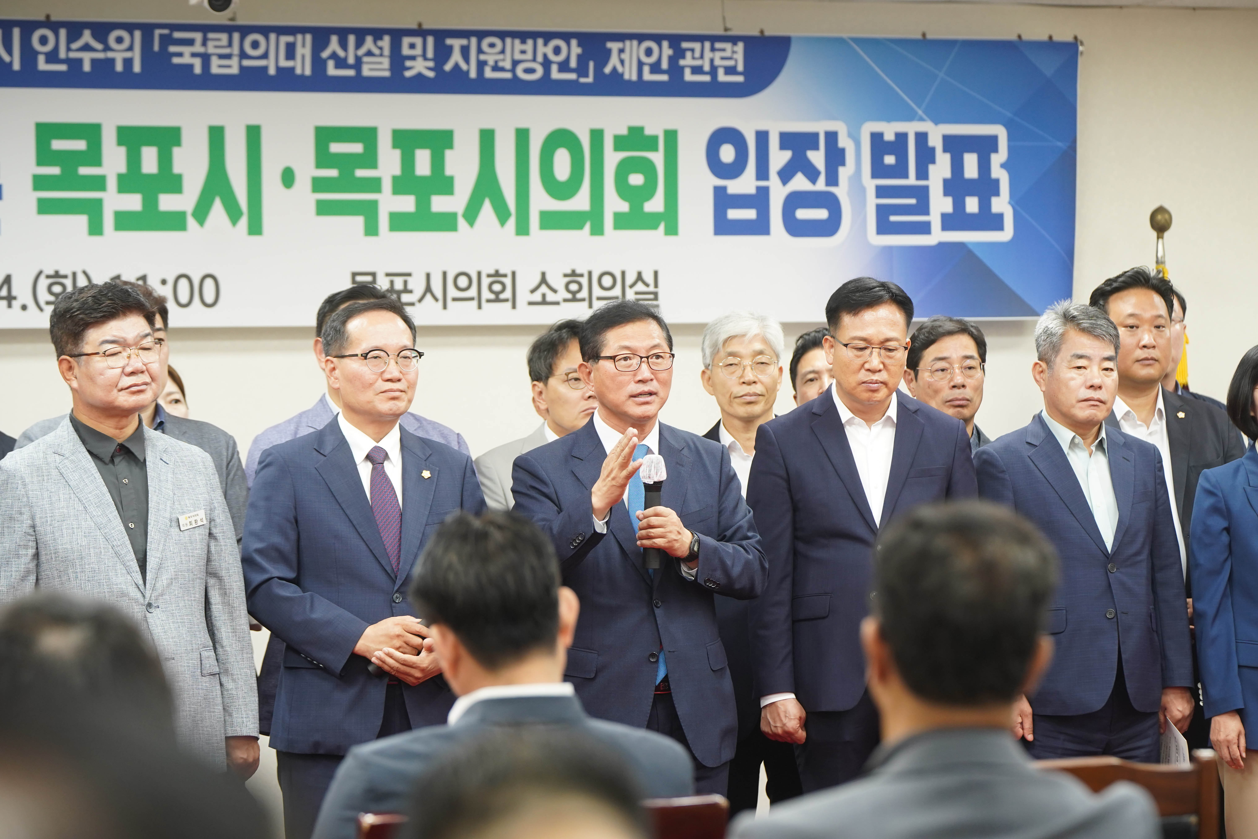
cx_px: 629
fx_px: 3948
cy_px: 420
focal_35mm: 113
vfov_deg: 12.1
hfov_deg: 18.1
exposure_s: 1/160
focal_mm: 113
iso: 1600
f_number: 4
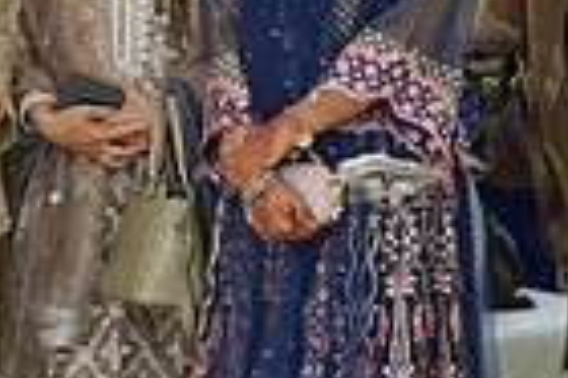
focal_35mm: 352
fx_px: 5547
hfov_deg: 5.7
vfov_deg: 3.9
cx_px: -519
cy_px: 83
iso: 640
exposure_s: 1/160
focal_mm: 85
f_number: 2.8
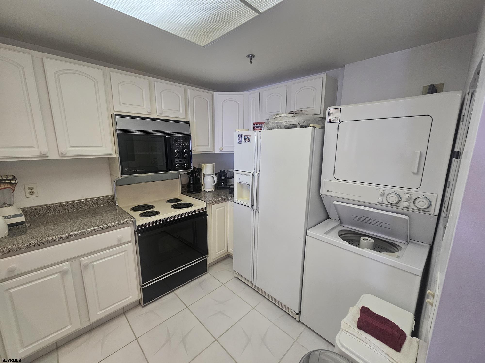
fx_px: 182
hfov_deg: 106.2
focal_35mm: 13
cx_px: 242
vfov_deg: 89.9
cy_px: 182
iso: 80
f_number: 2.2
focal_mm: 2.2
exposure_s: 1/60
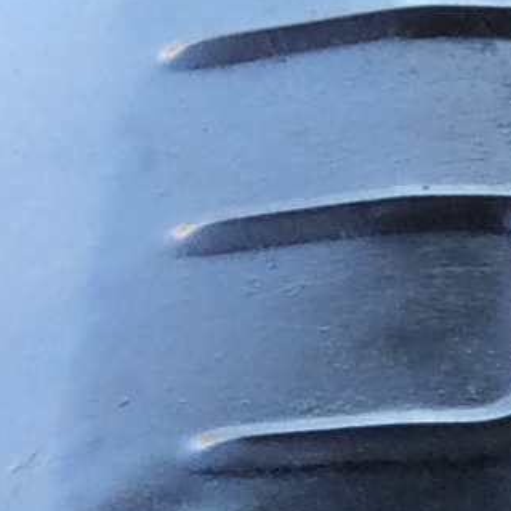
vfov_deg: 7.3
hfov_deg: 6.5
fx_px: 3958
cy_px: 569
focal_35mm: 237
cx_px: 1765
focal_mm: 3.3
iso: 40
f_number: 2.4
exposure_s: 1/60
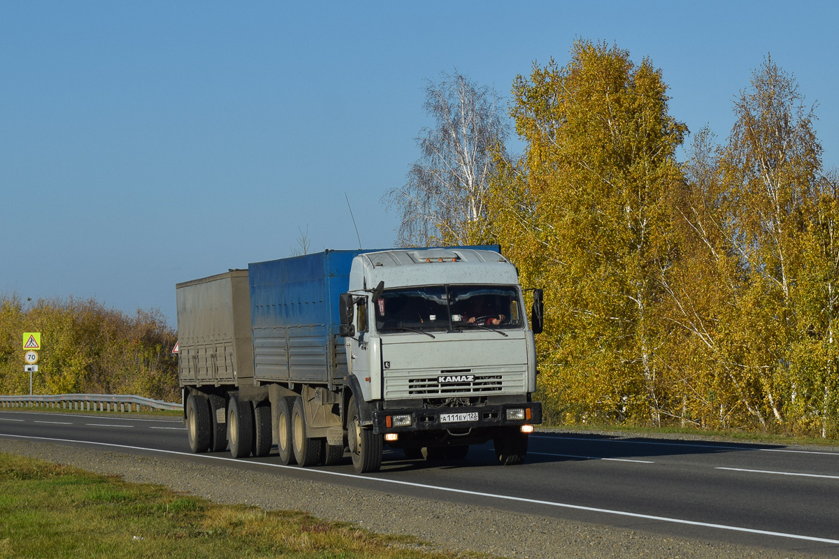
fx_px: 1923
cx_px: 420
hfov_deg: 24.6
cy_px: 280
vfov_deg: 16.6
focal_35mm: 82
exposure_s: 1/1250
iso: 200
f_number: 7.1
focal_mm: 55
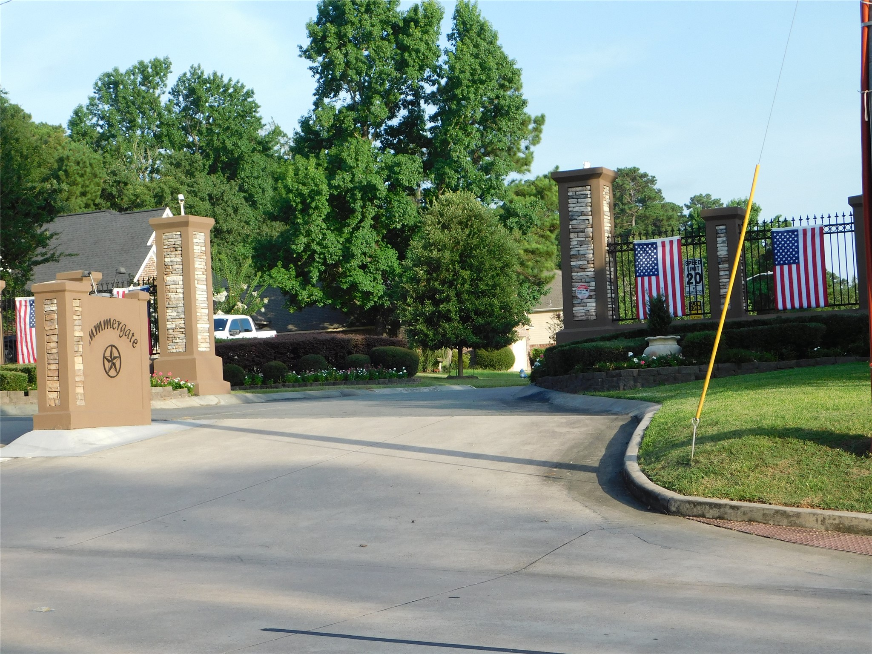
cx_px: 436
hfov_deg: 29.4
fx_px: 1663
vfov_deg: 22.3
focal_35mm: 66
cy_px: 327
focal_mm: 11.7
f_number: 4.2
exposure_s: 1/320
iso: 125
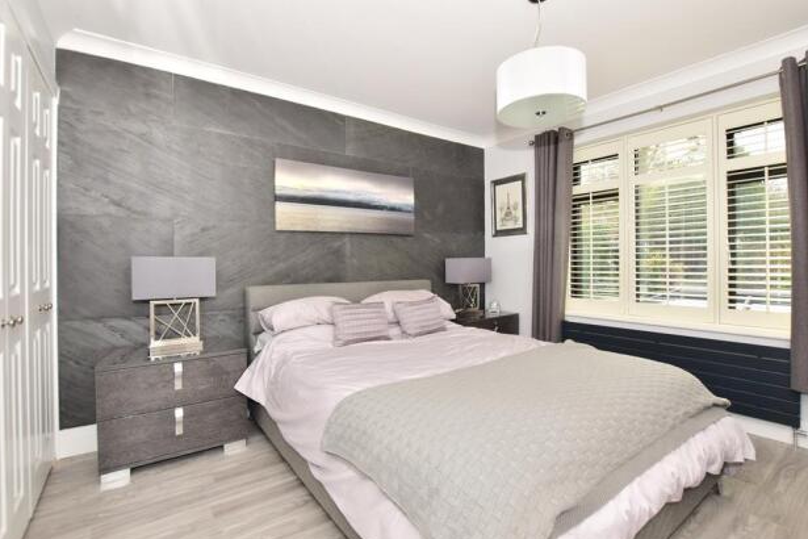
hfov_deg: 96.7
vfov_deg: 73.7
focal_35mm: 16
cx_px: 419
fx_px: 359
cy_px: 265
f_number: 8
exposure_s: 1/200
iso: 400
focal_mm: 10
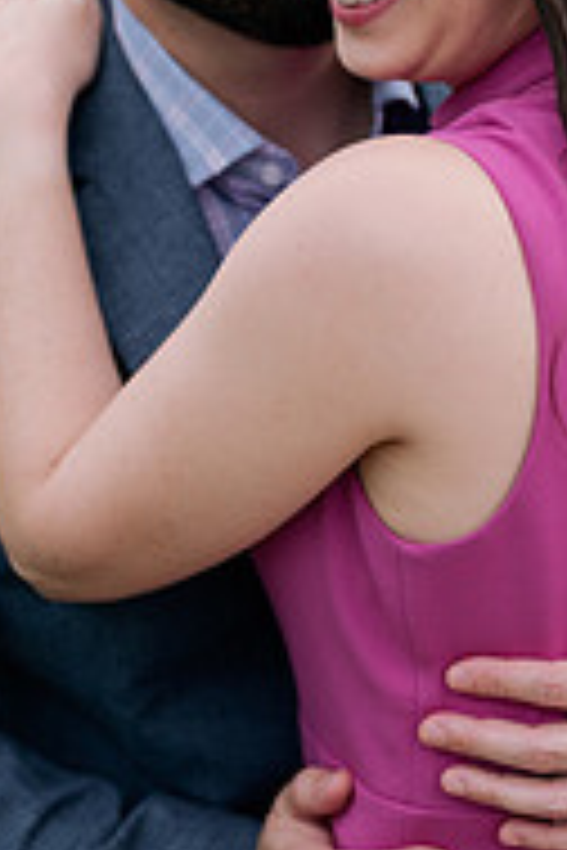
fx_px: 2811
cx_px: 358
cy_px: 297
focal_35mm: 119
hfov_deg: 11.5
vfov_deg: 17.2
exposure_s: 1/800
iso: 160
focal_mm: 50
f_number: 2
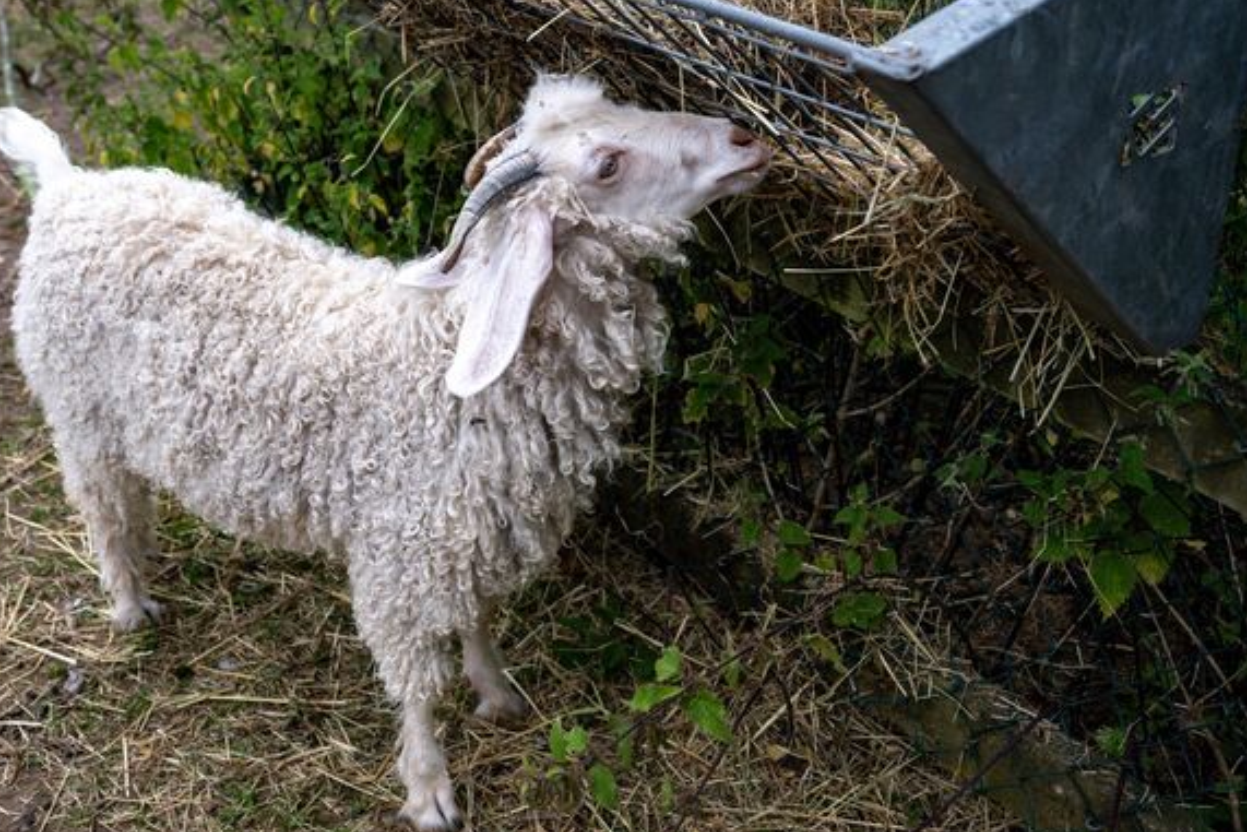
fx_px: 1479
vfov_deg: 31.2
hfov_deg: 45.4
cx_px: 489
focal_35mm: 43
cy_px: 292
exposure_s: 1/1600
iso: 400
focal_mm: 30.5
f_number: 3.5
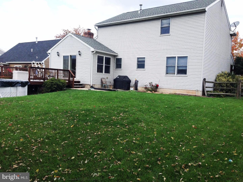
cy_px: 91
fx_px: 232
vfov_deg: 42.9
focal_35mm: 33
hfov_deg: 55.4
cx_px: 122
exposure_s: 1/630
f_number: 2.4
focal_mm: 4.12
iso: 50
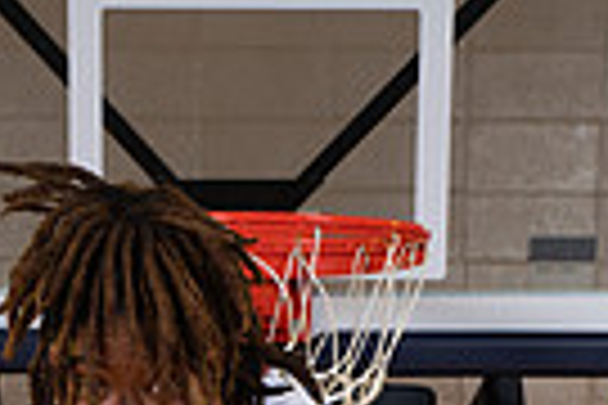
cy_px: 1004
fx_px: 2482
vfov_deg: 8.5
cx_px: 194
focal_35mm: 147
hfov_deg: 13.9
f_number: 7.1
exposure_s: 1/320
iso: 320
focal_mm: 44
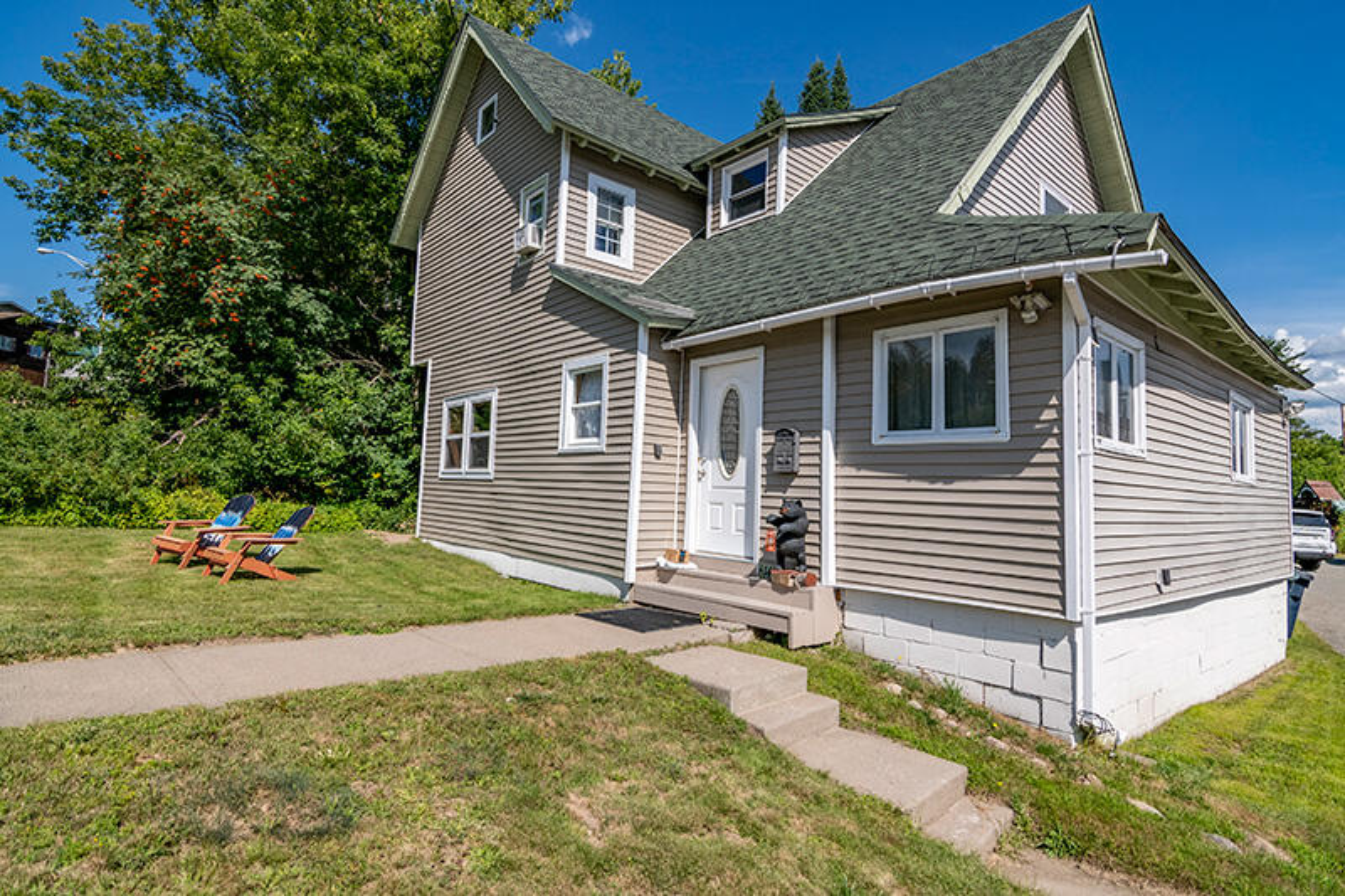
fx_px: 616
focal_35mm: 16
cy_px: 448
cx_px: 672
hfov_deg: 95.0
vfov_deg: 72.0
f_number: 7.1
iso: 125
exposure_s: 1/1250
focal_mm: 11
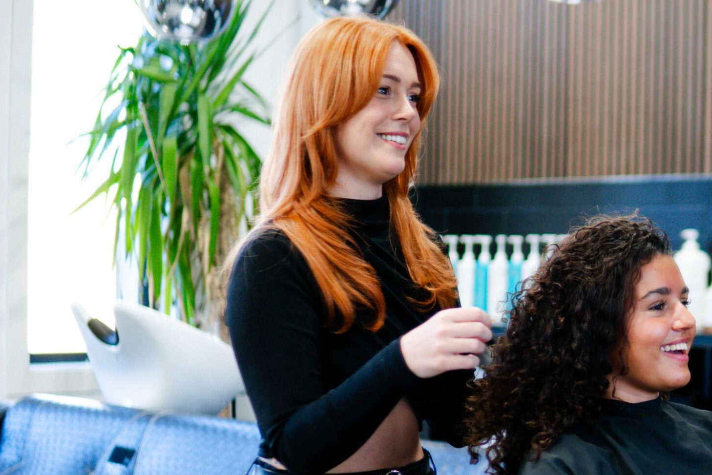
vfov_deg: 17.2
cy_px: 359
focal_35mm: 79
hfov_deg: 25.2
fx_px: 1563
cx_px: 567
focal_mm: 30
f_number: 1.4
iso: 250
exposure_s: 1/250
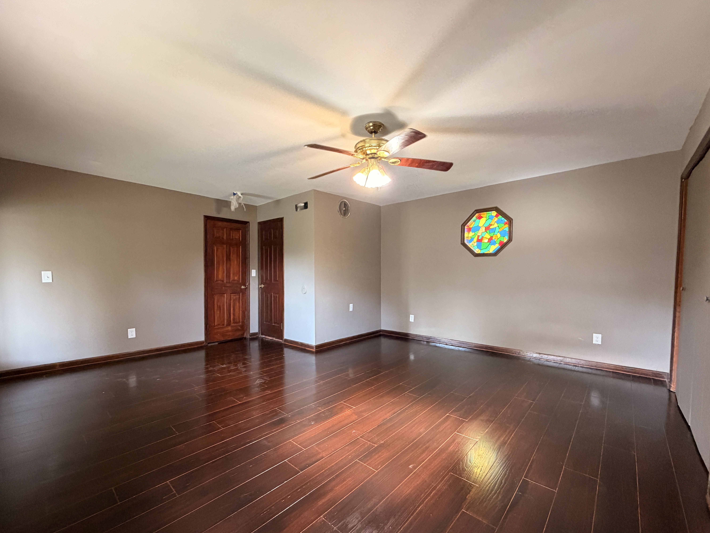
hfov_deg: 98.1
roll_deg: -0.3
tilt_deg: -2.8
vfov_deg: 81.6
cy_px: 284
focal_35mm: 15
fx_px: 308
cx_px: 333
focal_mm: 2.22
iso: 400
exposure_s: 1/60
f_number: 2.2
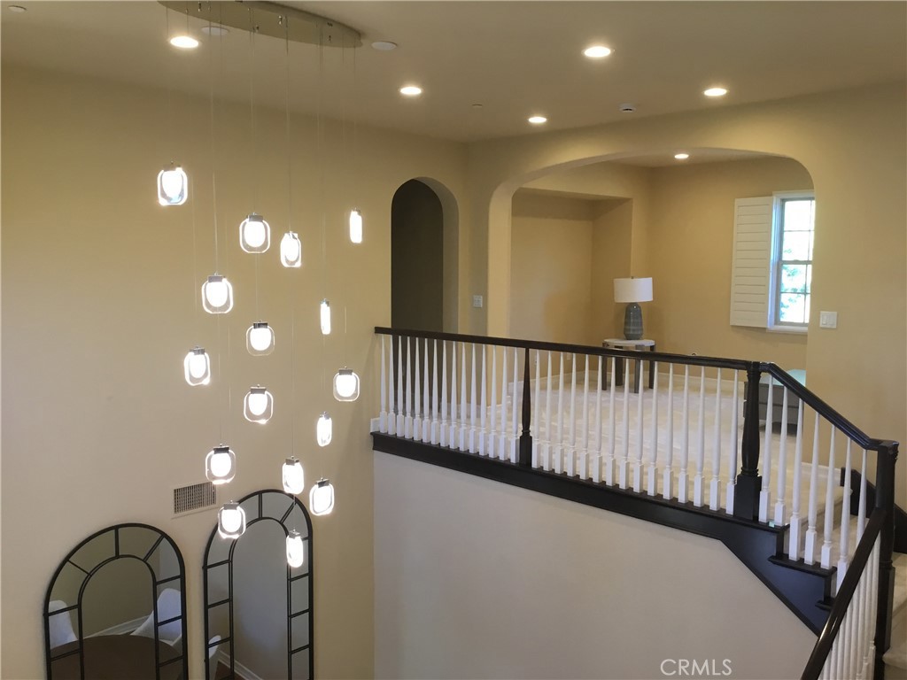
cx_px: 454
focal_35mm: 31
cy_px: 340
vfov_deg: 45.4
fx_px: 812
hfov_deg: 58.4
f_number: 2.4
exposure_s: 1/30
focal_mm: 3.3
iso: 64
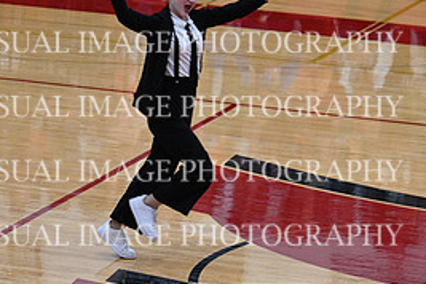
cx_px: 172
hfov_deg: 7.3
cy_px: 74
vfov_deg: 4.9
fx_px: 3337
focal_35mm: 282
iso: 4000
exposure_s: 1/400
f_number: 4
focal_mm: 130
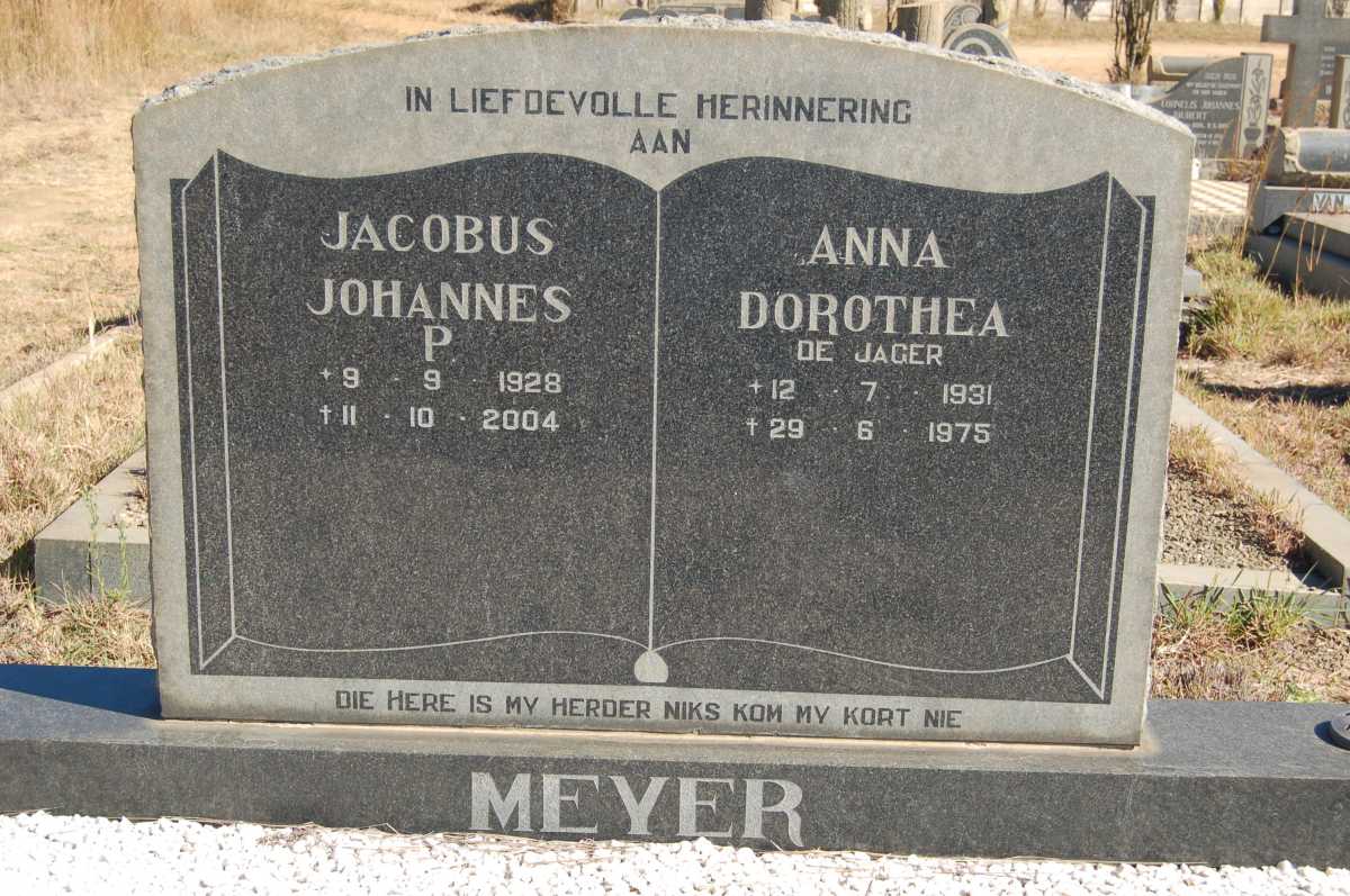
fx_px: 1910
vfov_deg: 26.4
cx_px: 675
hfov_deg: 38.9
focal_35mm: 51
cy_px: 448
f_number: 6.3
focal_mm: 34
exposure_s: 1/200
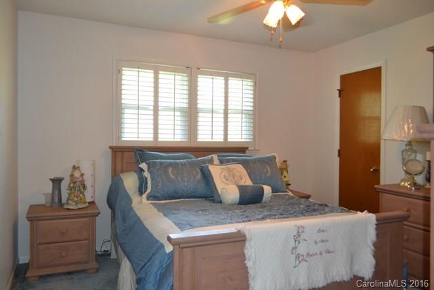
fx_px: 326
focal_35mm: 27
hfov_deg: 67.4
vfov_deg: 48.0
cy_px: 145
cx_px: 217
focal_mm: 18
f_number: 3.5
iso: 800
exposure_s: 1/60
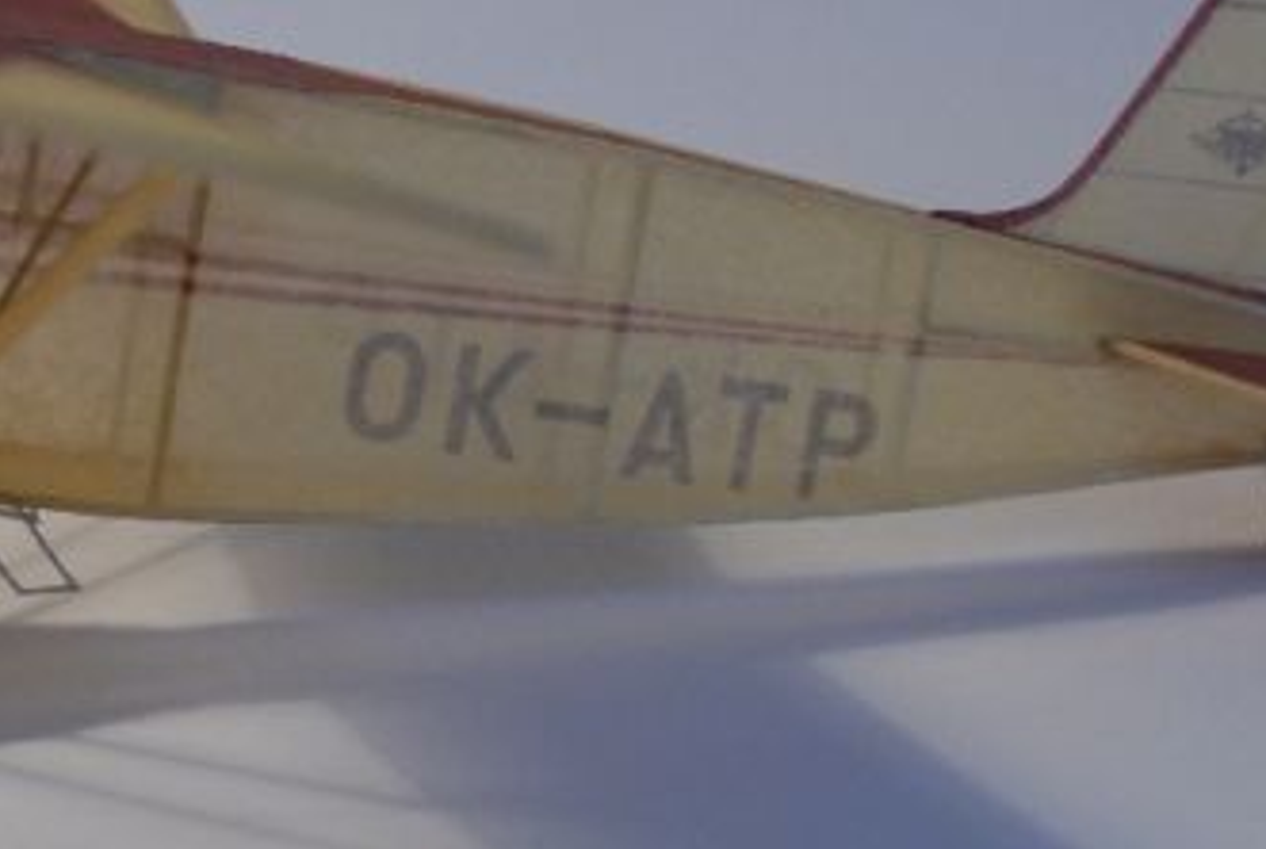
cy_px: 101
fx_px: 6377
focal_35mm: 181
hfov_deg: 11.3
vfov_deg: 7.6
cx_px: 176
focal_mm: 50
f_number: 5.6
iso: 800
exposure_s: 1/125
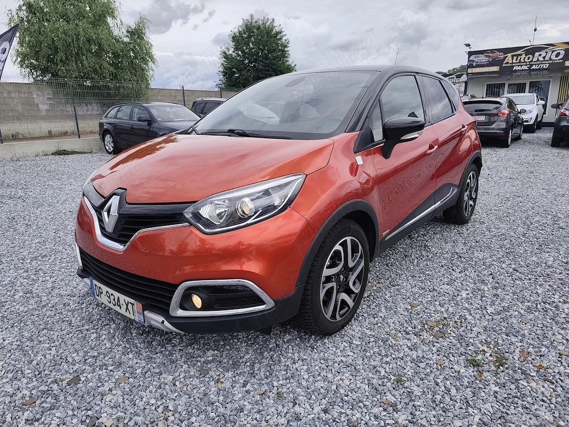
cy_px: 214
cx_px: 284
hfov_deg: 73.9
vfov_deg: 58.9
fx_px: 378
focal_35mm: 23
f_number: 1.65
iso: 50
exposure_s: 1/1400
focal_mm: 6.19
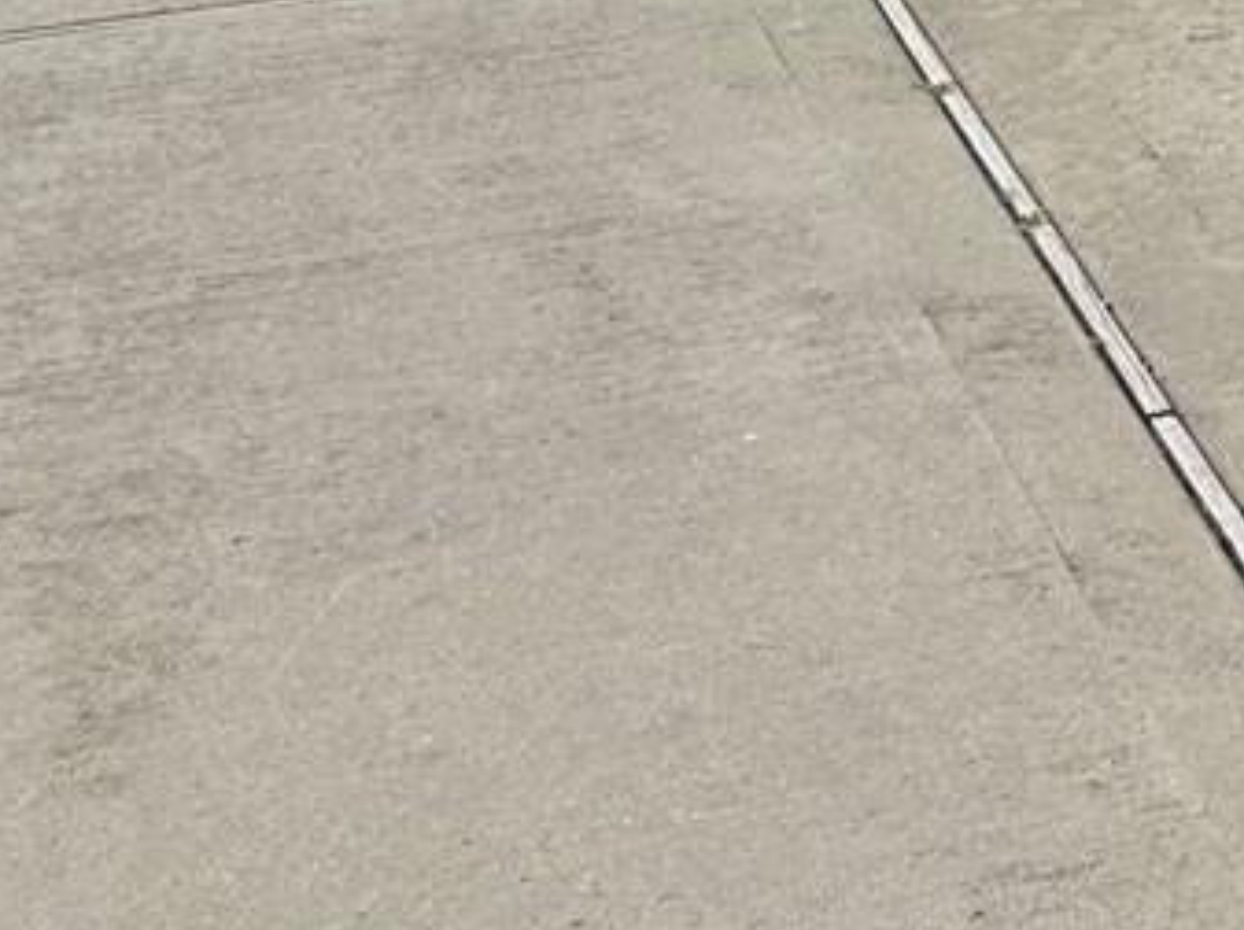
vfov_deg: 9.1
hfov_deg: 12.2
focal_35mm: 146
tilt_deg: -2.6
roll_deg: +0.3
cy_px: -1332
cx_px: 2351
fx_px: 5241
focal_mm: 6.76
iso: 80
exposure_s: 1/4608
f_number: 1.78
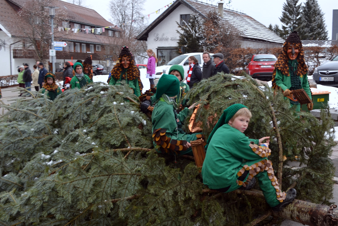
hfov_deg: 57.2
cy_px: 113
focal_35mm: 33
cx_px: 169
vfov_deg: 40.0
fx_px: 310
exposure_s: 1/125
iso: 180
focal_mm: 22
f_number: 5.6
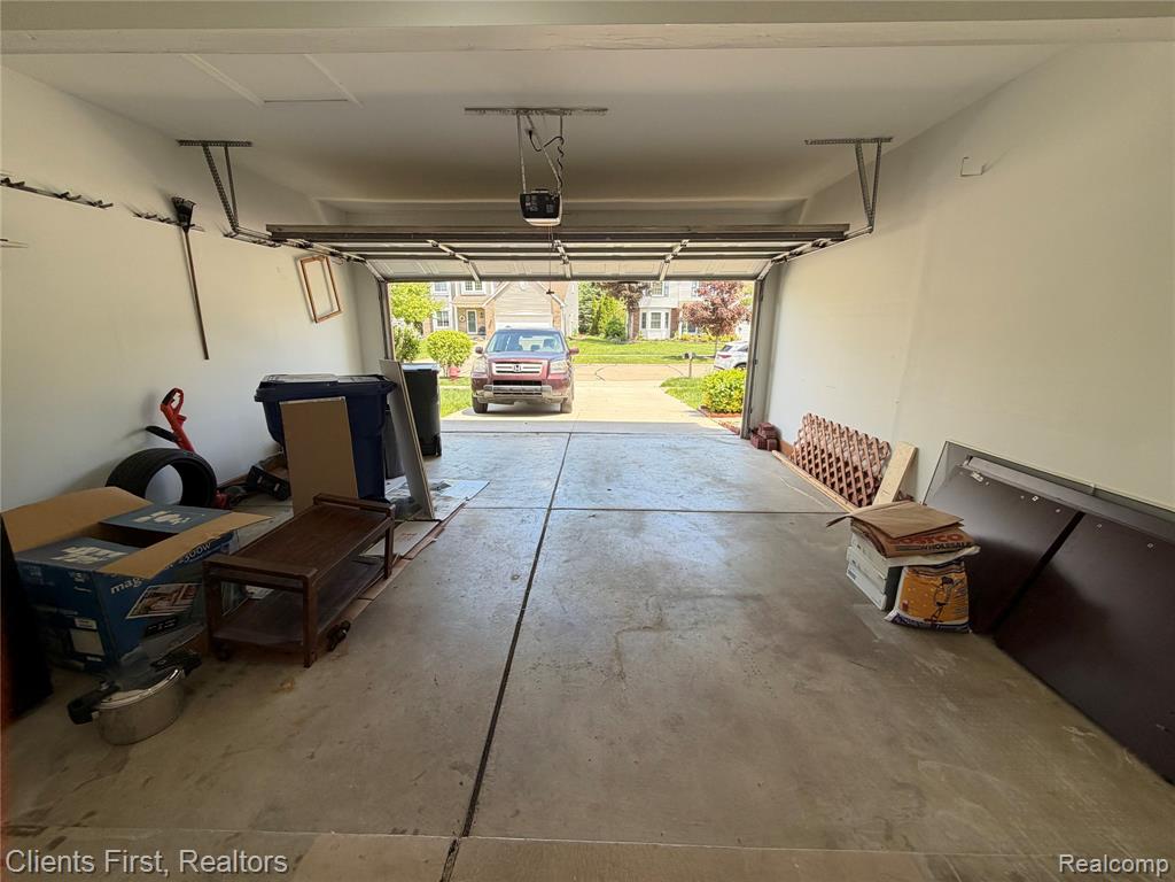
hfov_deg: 102.1
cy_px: 441
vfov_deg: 85.7
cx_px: 588
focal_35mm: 14
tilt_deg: -13.4
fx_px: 475
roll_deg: -0.2
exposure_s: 1/136
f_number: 2.2
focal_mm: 2.22
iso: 50
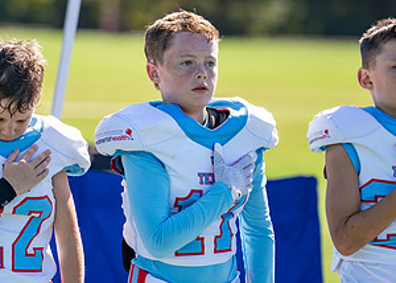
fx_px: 3710
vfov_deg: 4.4
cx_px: 41
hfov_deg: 6.1
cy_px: 160
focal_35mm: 330
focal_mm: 147
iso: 125
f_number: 2.8
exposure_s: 1/1000
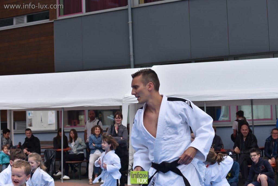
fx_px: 579
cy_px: 93
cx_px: 139
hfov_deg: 27.0
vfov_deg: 18.2
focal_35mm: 75
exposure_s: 1/500
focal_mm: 50
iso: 100
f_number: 6.3
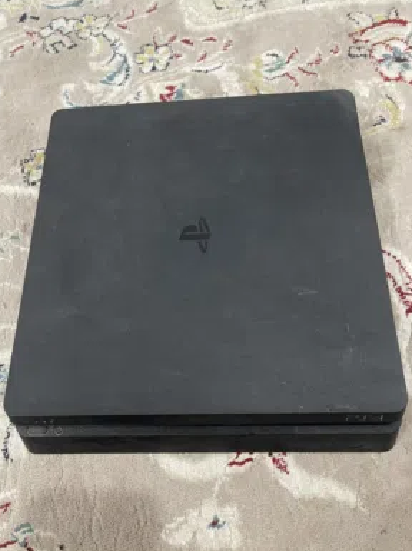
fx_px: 413
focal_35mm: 26
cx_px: 203
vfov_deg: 67.3
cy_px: 272
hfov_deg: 53.0
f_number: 1.6
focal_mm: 5.1
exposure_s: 1/48
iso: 500
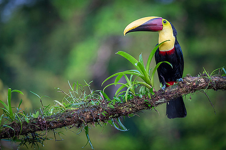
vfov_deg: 5.1
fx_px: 1677
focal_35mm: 267
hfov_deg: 7.7
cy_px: 57
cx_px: 128
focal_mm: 210
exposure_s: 1/640
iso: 800
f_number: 4
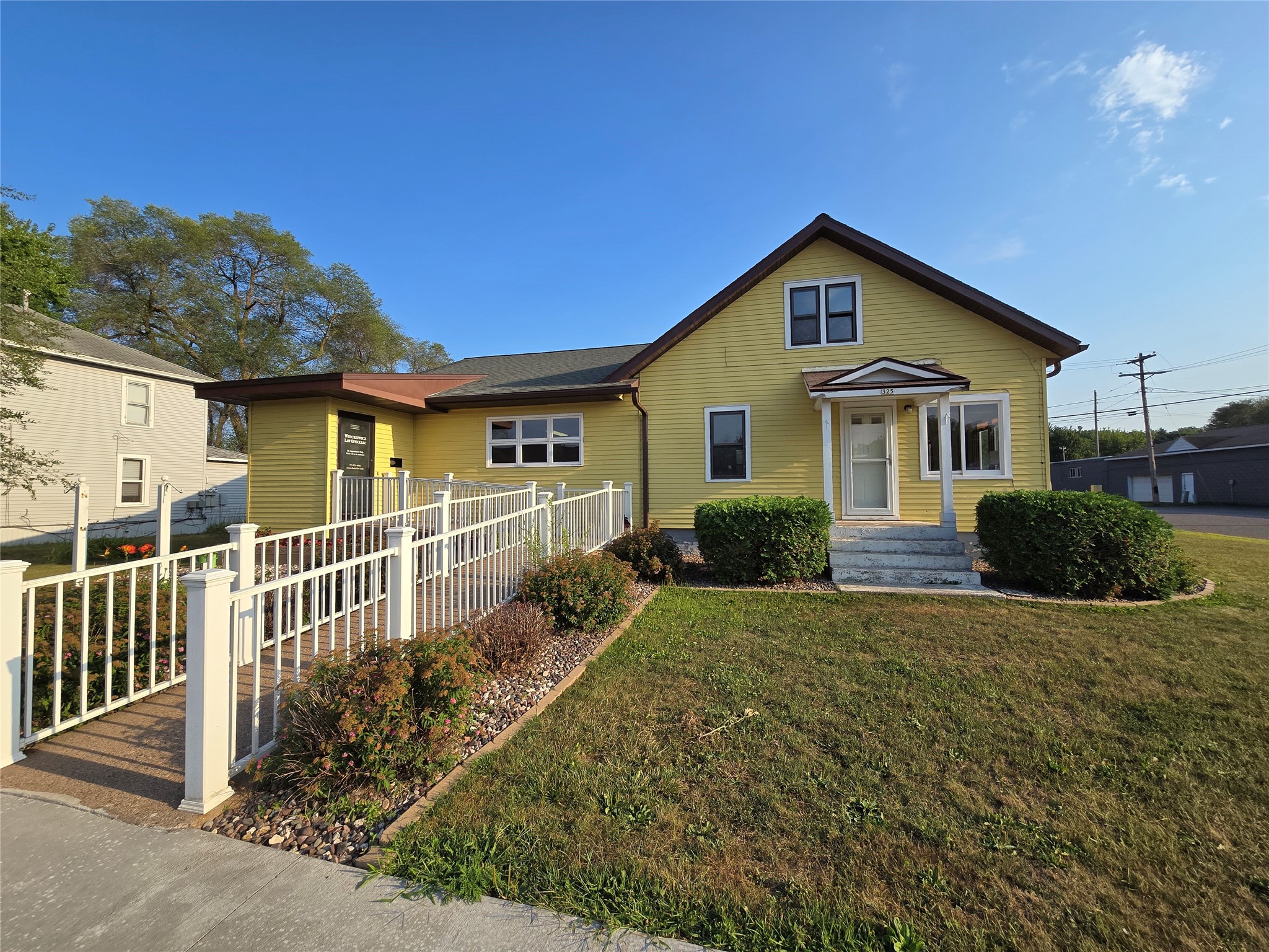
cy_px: 476
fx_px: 477
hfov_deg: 106.2
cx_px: 634
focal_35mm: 13
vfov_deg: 89.9
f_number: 2.2
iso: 50
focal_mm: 2.2
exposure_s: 1/1488
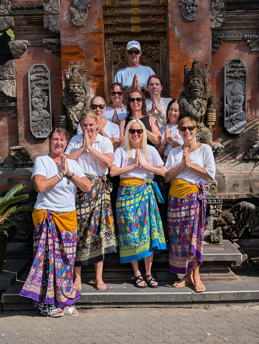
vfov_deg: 38.9
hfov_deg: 29.7
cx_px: 130
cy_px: 172
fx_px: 488
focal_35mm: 49
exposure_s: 1/1595
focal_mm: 6.9
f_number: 1.68
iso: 20
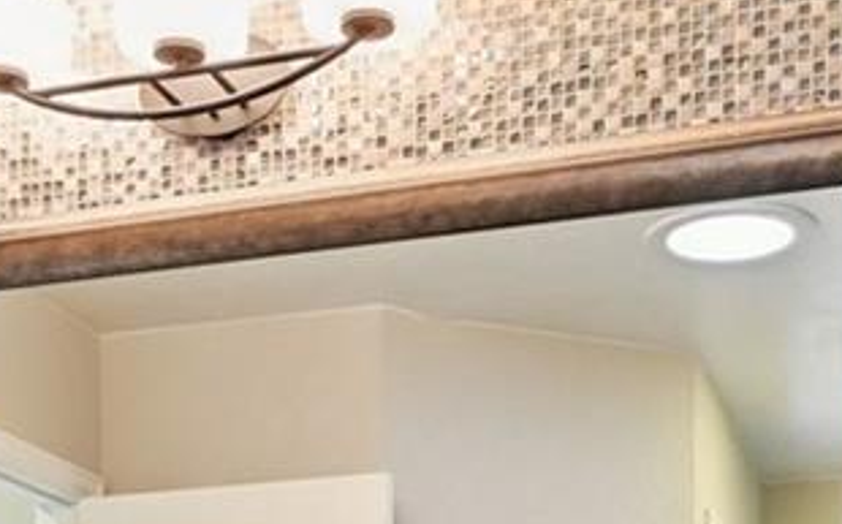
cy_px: 931
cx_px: 397
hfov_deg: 26.2
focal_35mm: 79
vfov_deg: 14.5
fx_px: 1811
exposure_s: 1/3.33
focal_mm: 15
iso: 400
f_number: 10
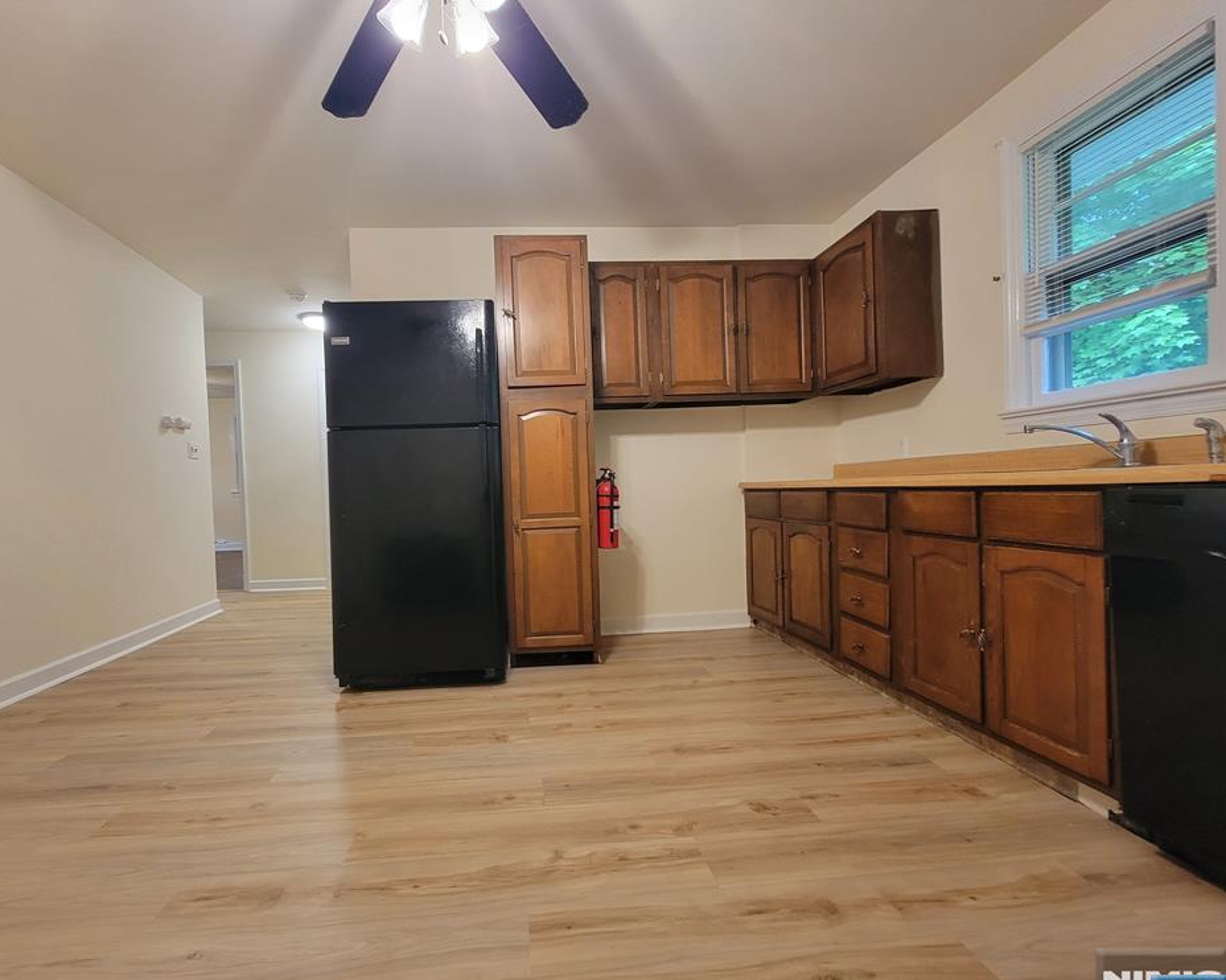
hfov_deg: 100.4
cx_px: 554
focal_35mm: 14
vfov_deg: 87.9
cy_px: 505
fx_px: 508
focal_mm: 2.2
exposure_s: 1/30
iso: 320
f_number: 2.2
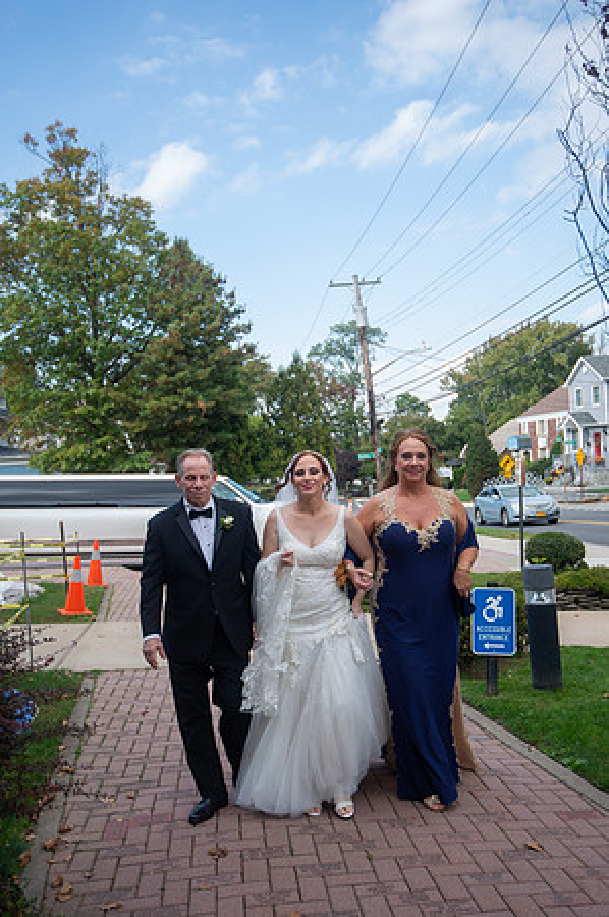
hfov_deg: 37.8
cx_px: 304
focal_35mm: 35
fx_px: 890
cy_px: 458
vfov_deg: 54.5
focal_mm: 35
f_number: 4
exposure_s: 1/1250
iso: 400
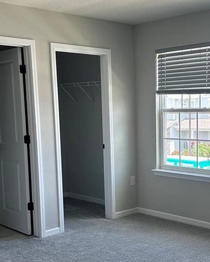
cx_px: 149
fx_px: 427
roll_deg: -0.1
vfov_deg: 34.0
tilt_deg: -7.3
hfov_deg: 27.4
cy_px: 165
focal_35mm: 55
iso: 80
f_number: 1.78
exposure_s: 1/165
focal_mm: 6.86
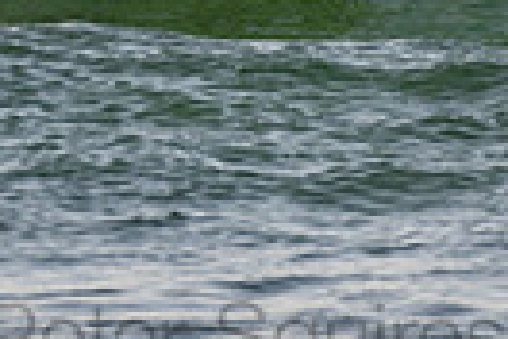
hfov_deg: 0.9
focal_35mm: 2271
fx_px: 32044
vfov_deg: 0.6
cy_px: -302
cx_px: 208
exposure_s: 1/500
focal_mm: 500
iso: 72
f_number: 5.6
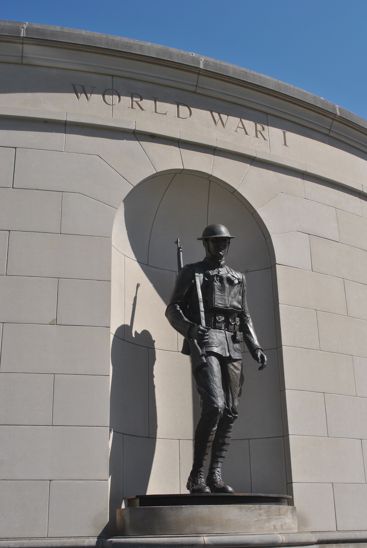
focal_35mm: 44
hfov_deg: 30.9
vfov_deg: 44.9
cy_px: 274
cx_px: 184
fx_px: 663
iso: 100
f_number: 9
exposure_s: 1/320
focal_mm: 29
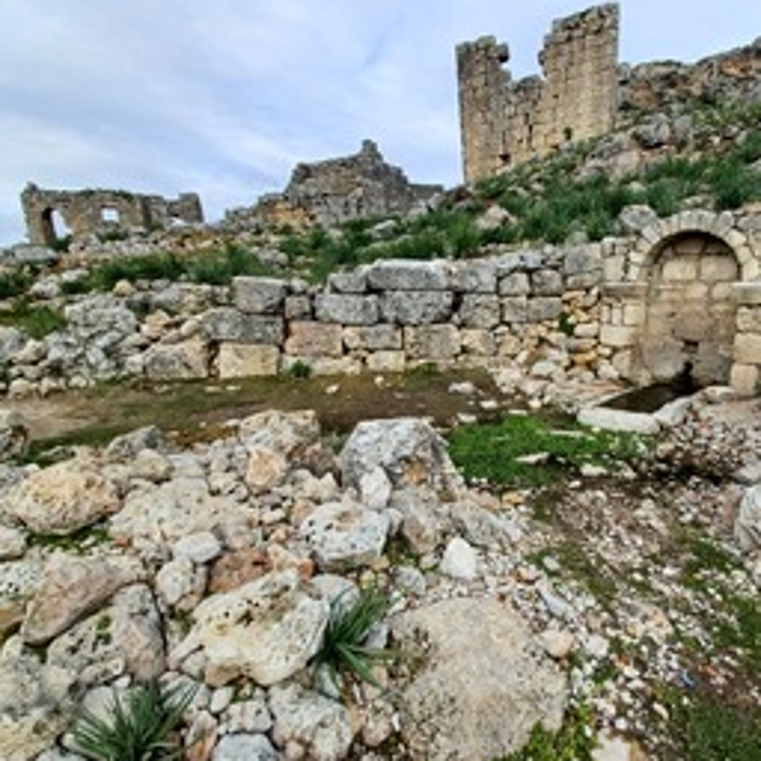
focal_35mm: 16
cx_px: 444
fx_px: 398
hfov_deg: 86.7
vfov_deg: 87.4
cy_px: 380
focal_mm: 1.42
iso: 40
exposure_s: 1/869
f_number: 2.2
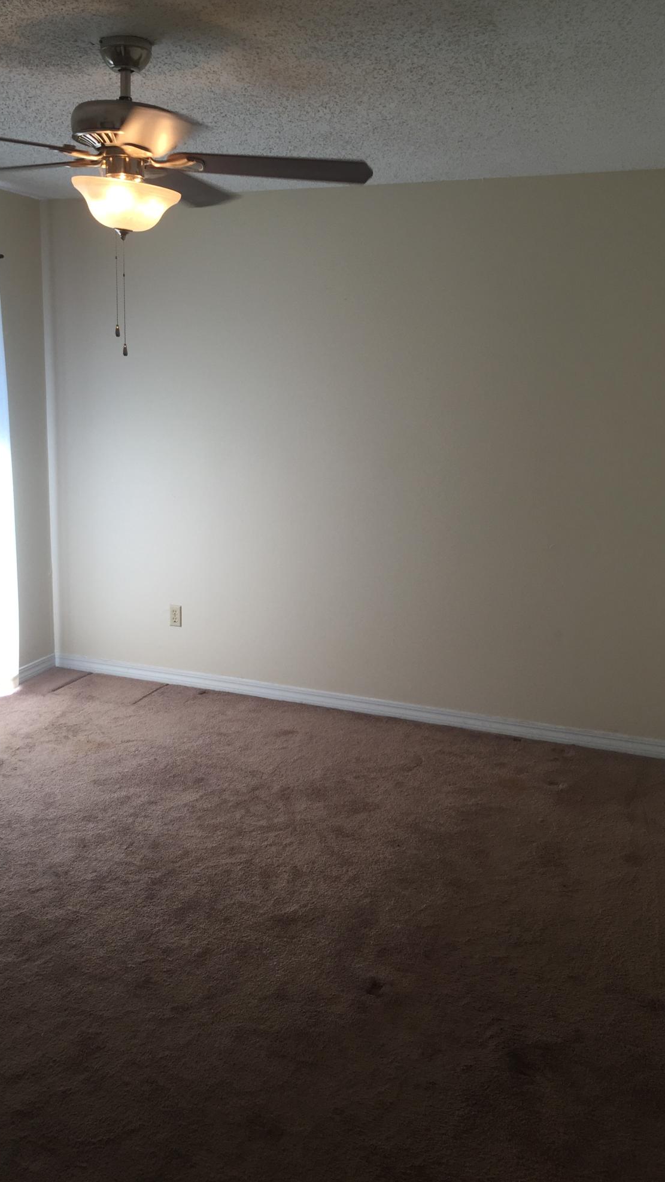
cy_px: 587
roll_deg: -1.2
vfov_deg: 61.0
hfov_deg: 36.6
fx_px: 1003
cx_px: 277
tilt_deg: -10.3
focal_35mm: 32
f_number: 2.2
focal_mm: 4.15
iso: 32
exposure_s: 1/120
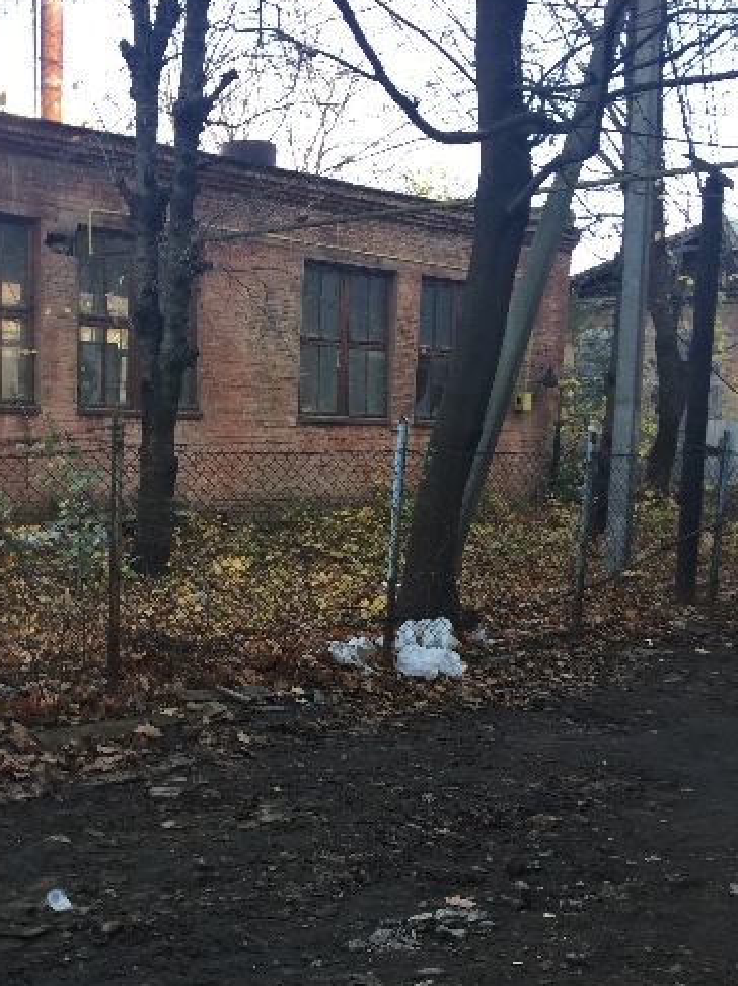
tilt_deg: -8.1
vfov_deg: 43.6
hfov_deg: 33.2
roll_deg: -2.9
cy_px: 605
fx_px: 1223
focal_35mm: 43
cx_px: 231
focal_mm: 4.15
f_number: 2.2
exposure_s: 1/100
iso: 32
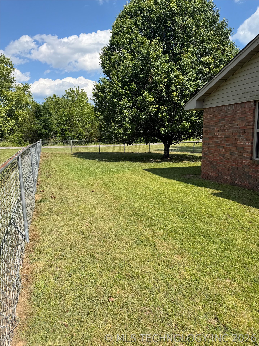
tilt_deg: -8.8
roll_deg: +0.3
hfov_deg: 56.8
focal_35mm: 24
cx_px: 130
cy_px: 173
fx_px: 239
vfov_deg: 71.6
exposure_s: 1/4167
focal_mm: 6.76
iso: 80
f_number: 1.78
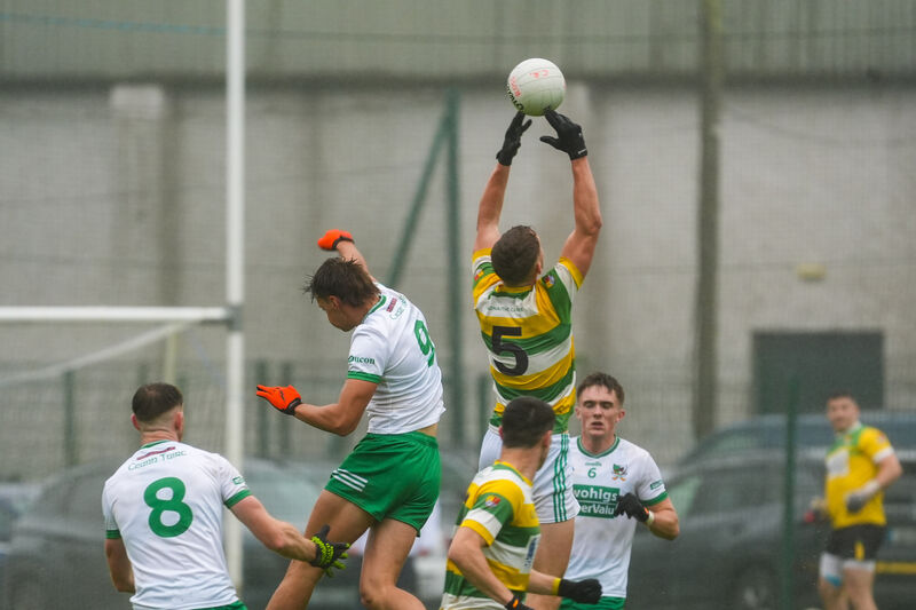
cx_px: 458
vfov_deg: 2.3
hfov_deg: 3.4
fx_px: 15263
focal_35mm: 600
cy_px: 305
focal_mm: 600
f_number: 6.3
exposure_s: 1/640
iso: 800
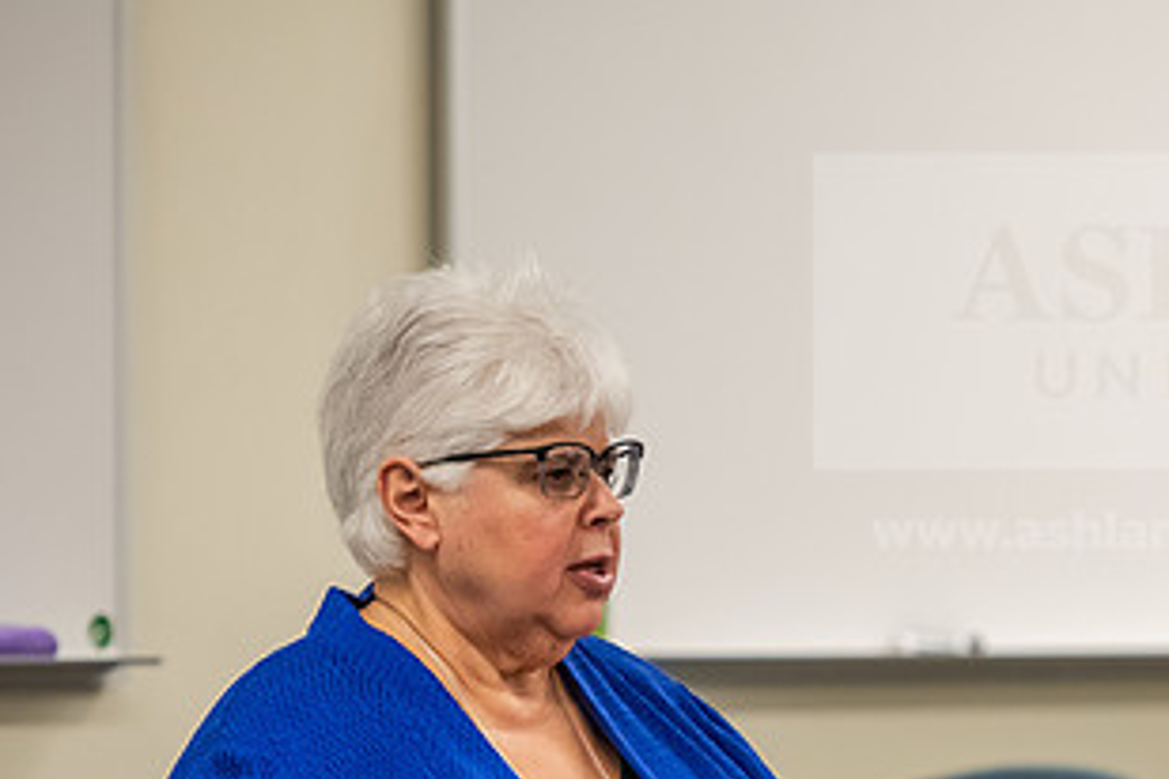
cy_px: 611
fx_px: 9741
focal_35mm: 300
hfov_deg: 6.9
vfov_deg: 4.6
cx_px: 700
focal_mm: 160
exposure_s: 1/200
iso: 2000
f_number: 2.8
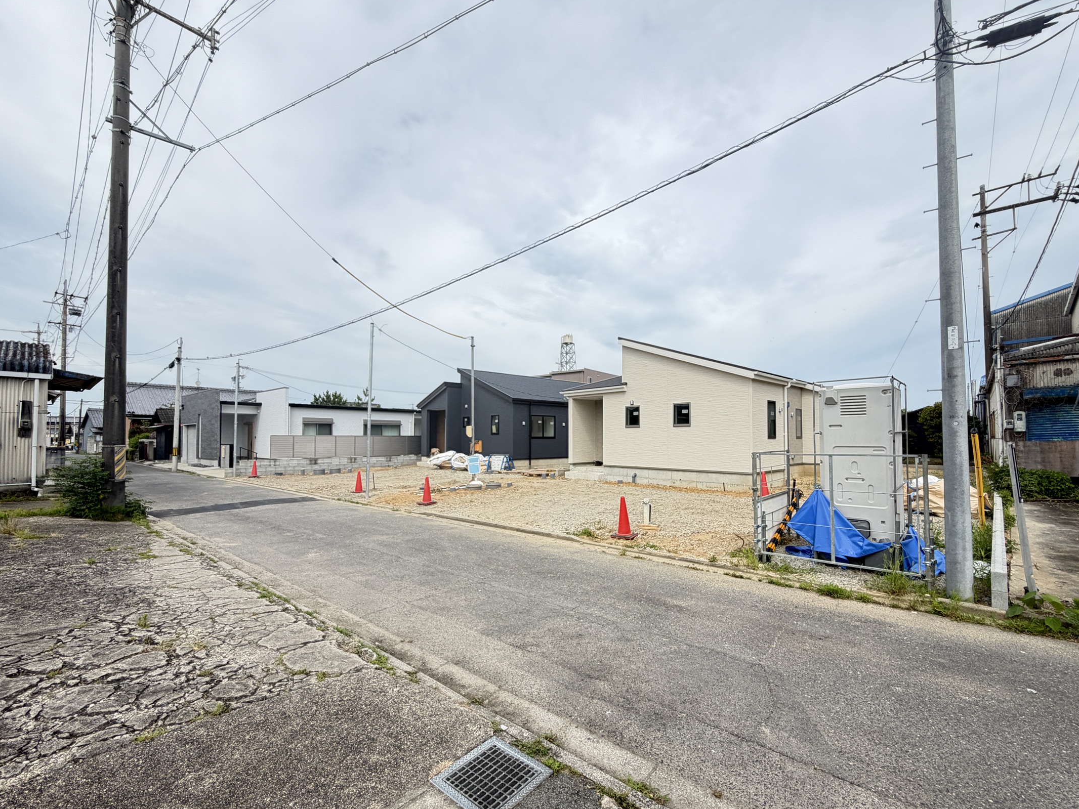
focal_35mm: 15
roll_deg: +0.5
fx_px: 468
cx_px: 561
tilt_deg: +1.9
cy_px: 427
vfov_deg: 81.7
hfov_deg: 98.1
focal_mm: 2.22
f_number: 2.2
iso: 40
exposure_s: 1/625
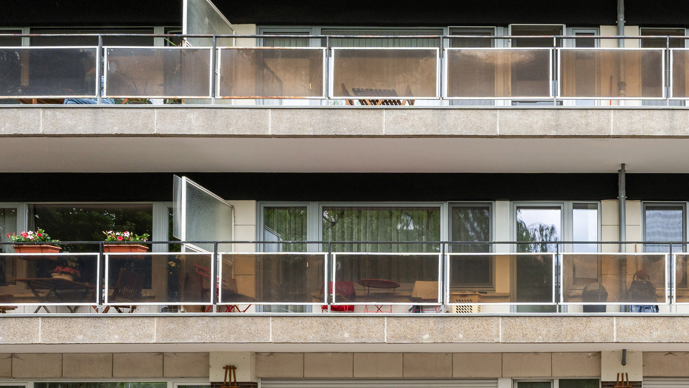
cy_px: 400
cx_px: 581
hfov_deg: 54.1
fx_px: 603
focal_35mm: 33
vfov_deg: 32.4
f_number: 11
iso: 250
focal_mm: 16
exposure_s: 1/100
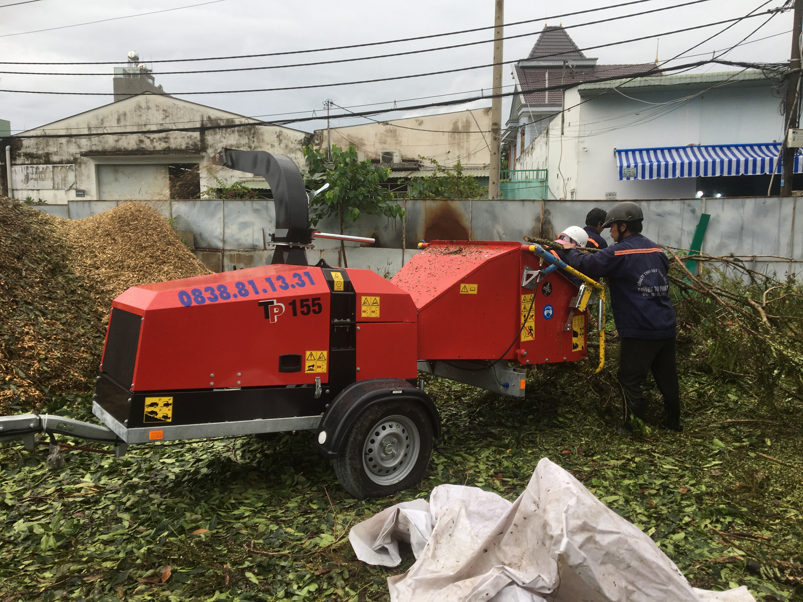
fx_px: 673
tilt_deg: -3.8
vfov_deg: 48.2
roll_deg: +0.9
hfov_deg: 61.7
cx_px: 402
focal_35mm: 29
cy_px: 301
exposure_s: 1/217
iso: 25
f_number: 2.2
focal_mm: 4.15
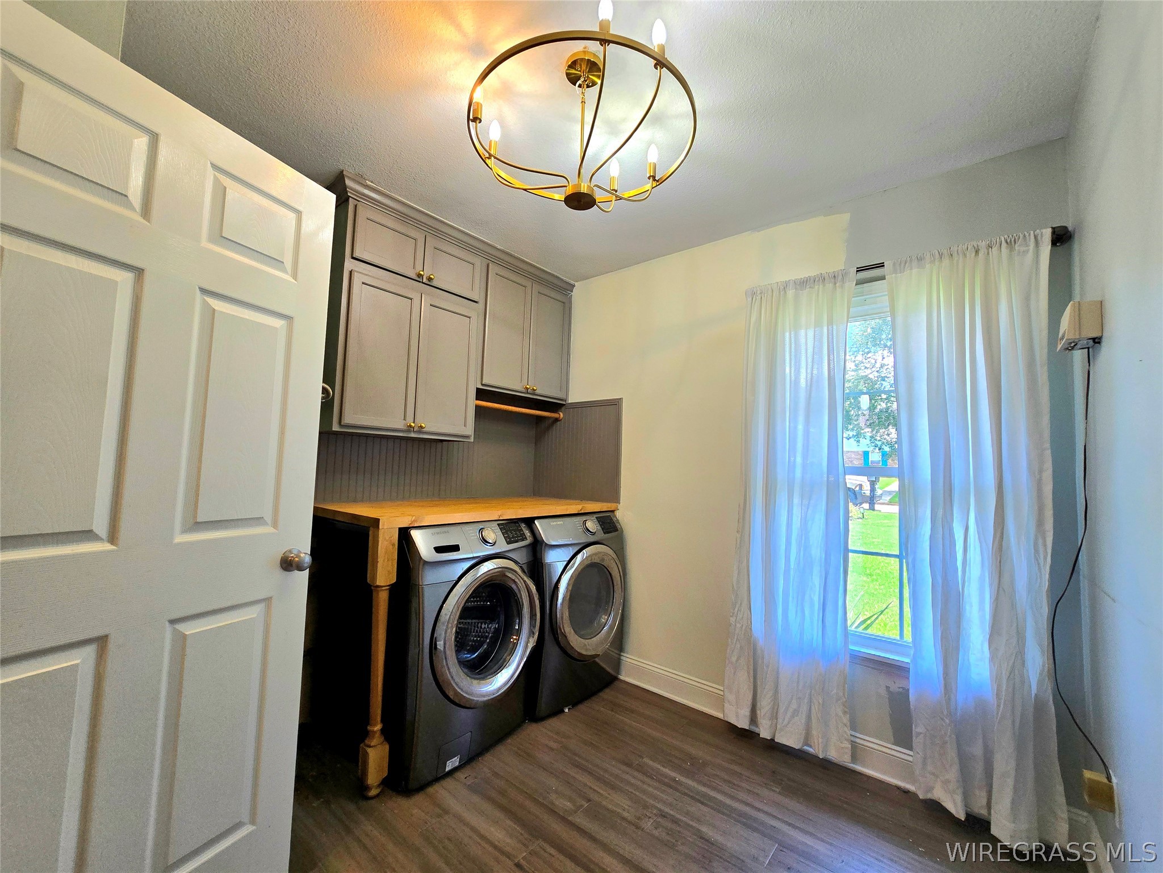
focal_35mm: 13
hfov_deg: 106.2
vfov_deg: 89.9
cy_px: 436
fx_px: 437
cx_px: 582
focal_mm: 2.2
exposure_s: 1/120
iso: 100
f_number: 2.2
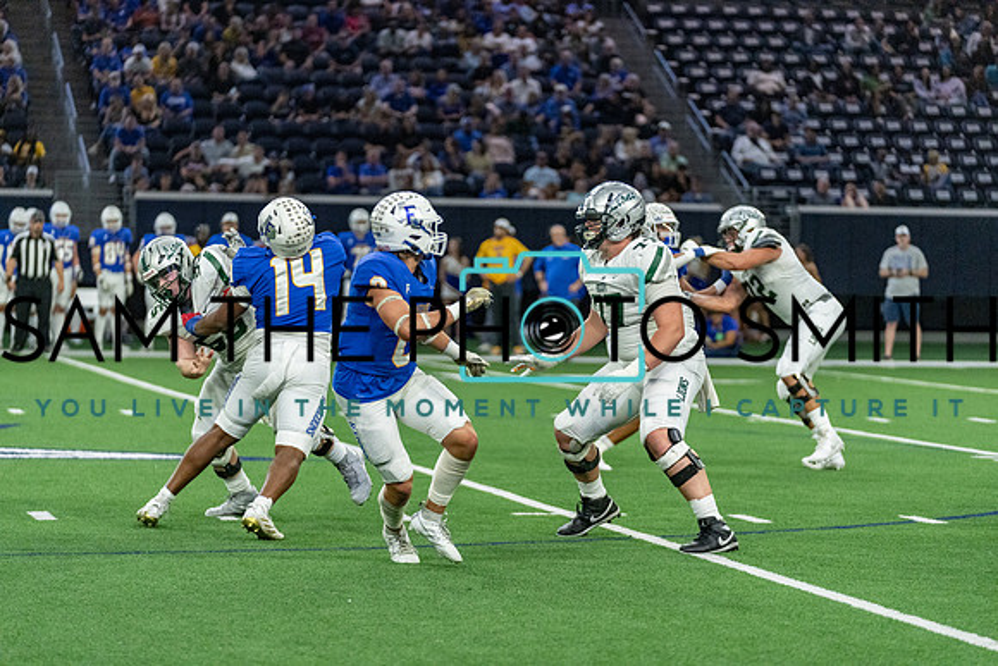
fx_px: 3965
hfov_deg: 14.3
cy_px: 333
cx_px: 499
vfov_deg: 9.6
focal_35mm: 143
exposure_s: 1/1250
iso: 4000
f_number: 2.8
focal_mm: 143
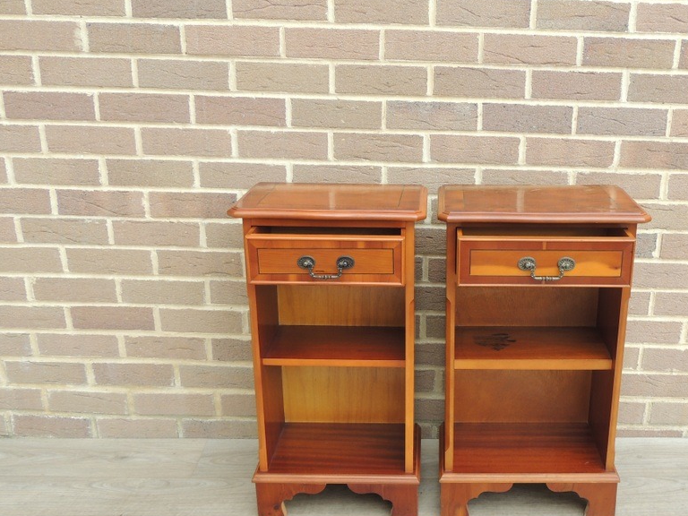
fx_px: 795
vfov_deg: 35.8
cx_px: 443
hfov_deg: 46.3
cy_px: 311
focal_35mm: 40
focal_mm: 5.3
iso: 100
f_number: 3.1
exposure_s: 1/80
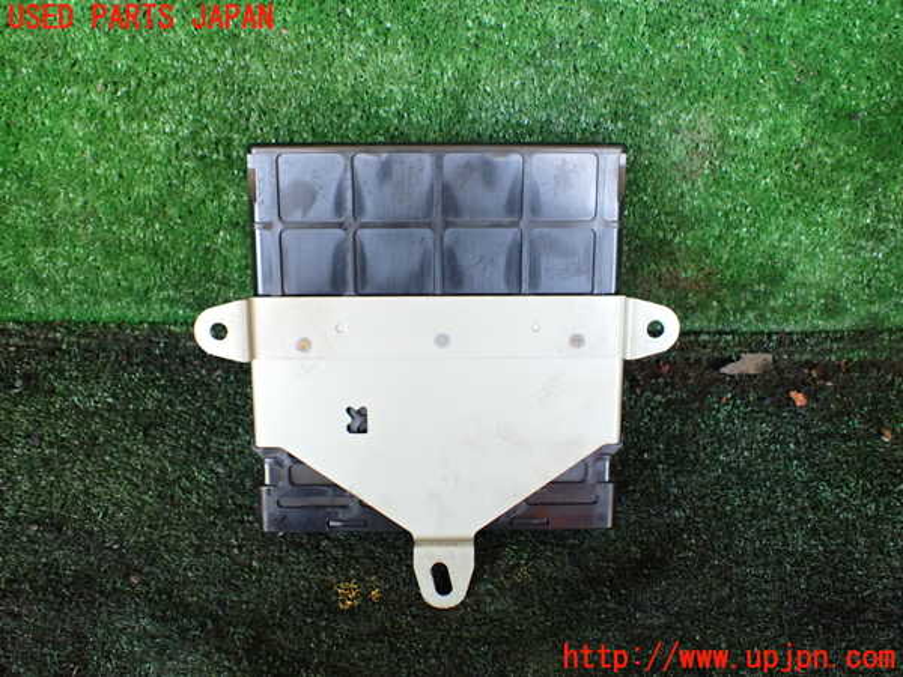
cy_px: 338
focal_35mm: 30
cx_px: 452
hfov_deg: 60.0
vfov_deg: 46.8
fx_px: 783
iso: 400
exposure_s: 1/125
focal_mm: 5.4
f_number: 2.3
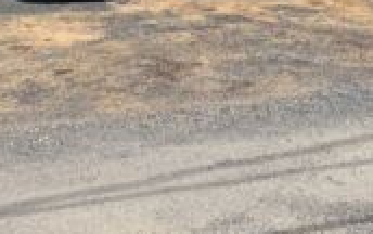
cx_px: 156
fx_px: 651
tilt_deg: -2.4
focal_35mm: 64
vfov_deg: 19.2
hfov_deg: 31.9
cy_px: -50
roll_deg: +0.9
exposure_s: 1/3125
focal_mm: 5.96
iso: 50
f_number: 1.6
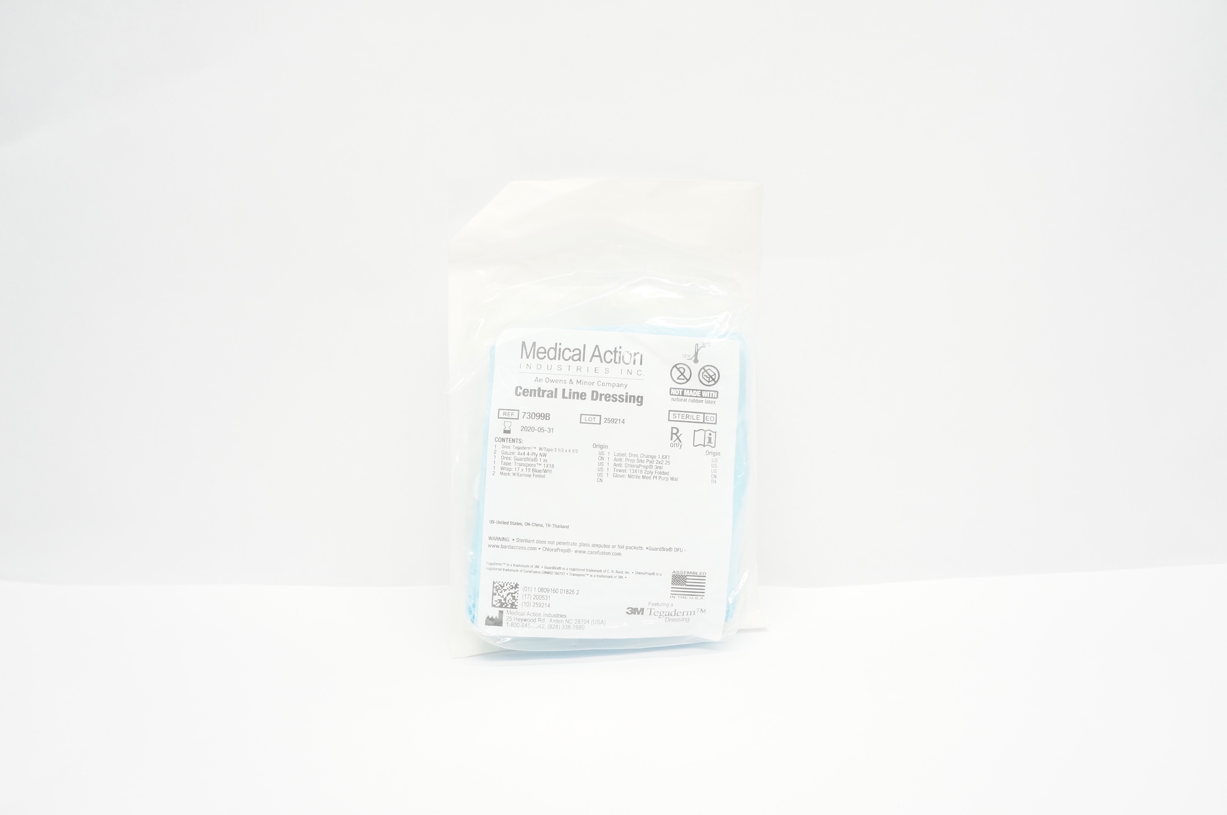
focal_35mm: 27
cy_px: 408
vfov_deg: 47.8
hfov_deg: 67.4
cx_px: 614
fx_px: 919
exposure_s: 1/60
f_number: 5.6
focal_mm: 18
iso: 800
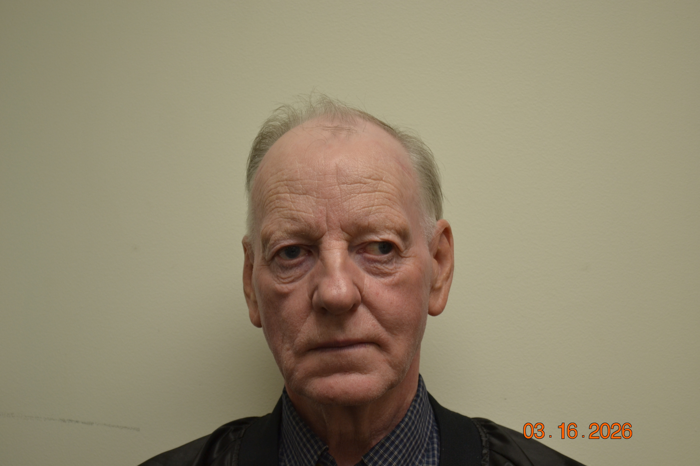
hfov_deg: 24.6
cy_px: 233
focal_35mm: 82
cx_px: 350
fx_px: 1604
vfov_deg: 16.6
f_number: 5.6
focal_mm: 55
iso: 400
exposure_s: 1/30
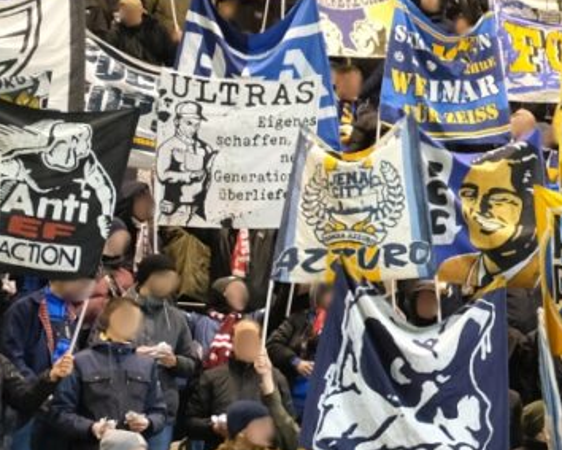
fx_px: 2045
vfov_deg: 12.5
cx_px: 737
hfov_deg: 14.9
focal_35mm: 123
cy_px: 93
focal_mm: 19.6
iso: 1600
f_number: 3.5
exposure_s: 1/30
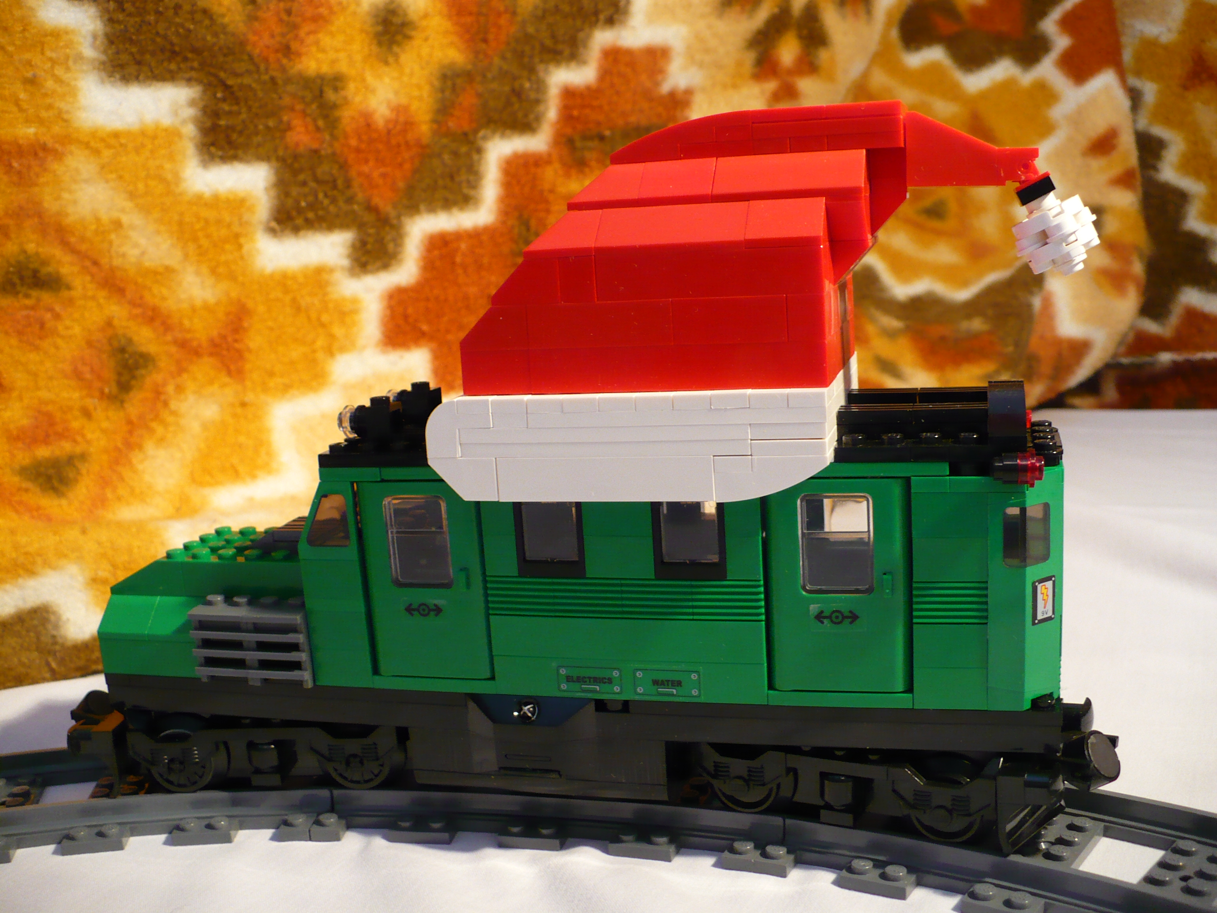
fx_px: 1301
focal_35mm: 37
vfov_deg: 38.7
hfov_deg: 50.1
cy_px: 456
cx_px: 608
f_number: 2.8
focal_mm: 6.1
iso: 200
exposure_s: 1/15
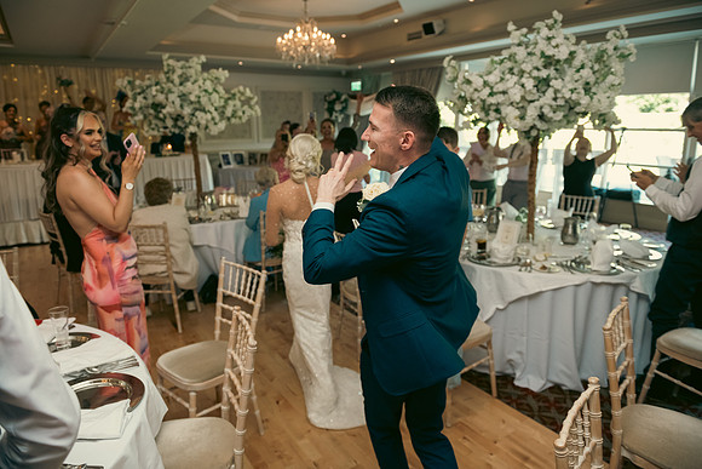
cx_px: 351
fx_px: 468
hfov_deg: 73.7
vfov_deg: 53.2
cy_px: 234
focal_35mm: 24
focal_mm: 24
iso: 800
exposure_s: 1/160
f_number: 3.5
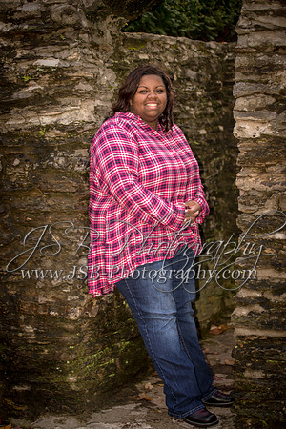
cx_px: 143
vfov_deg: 28.8
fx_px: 834
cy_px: 214
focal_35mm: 70
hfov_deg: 19.5
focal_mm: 70
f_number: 2.8
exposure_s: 1/60
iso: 200
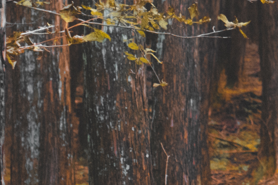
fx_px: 2170
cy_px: 0
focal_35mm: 281
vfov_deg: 4.9
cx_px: 379
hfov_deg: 7.2
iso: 800
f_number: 2.8
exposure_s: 1/80
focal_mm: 25.7
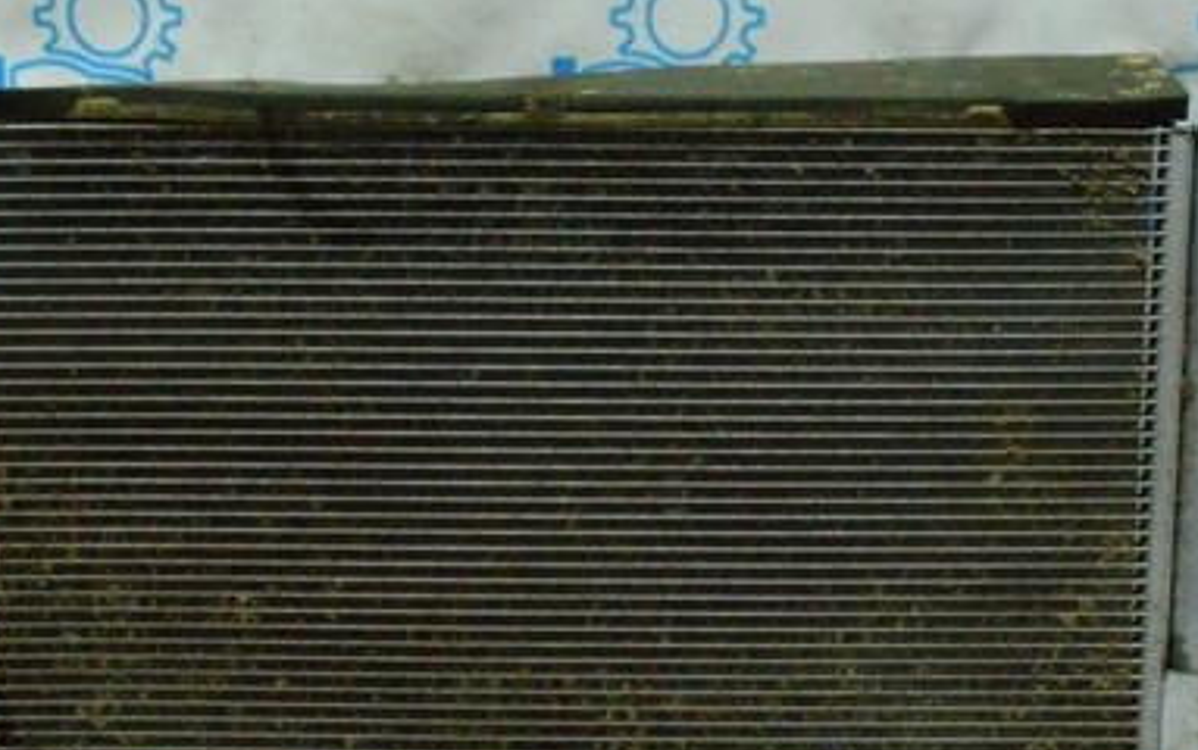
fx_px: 1666
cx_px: 557
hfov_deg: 39.5
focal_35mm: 51
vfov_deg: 25.4
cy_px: 358
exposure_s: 1/60
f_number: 25
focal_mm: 20
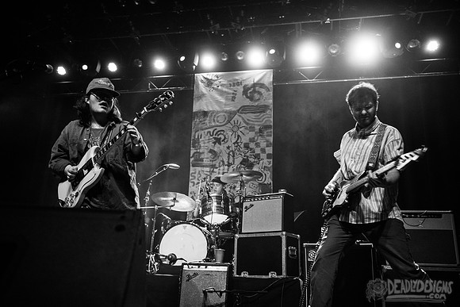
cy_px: 154
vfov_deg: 41.1
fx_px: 409
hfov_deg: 58.7
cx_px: 230
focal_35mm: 32
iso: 2500
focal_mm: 32
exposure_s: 1/160
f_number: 3.2
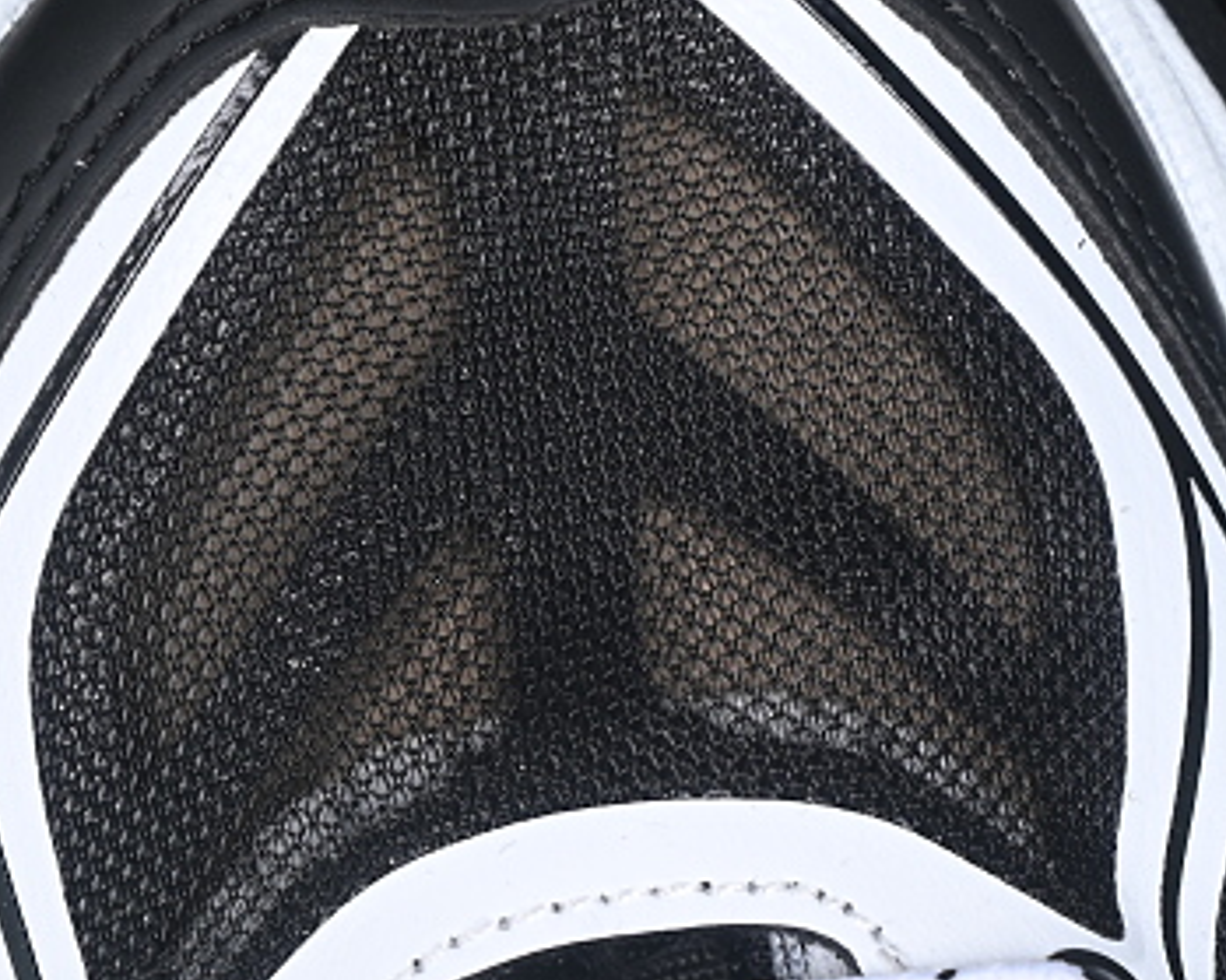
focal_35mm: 218
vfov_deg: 7.1
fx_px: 7908
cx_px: 618
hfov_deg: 8.9
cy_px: 857
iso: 160
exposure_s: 1/60
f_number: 6.3
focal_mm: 50
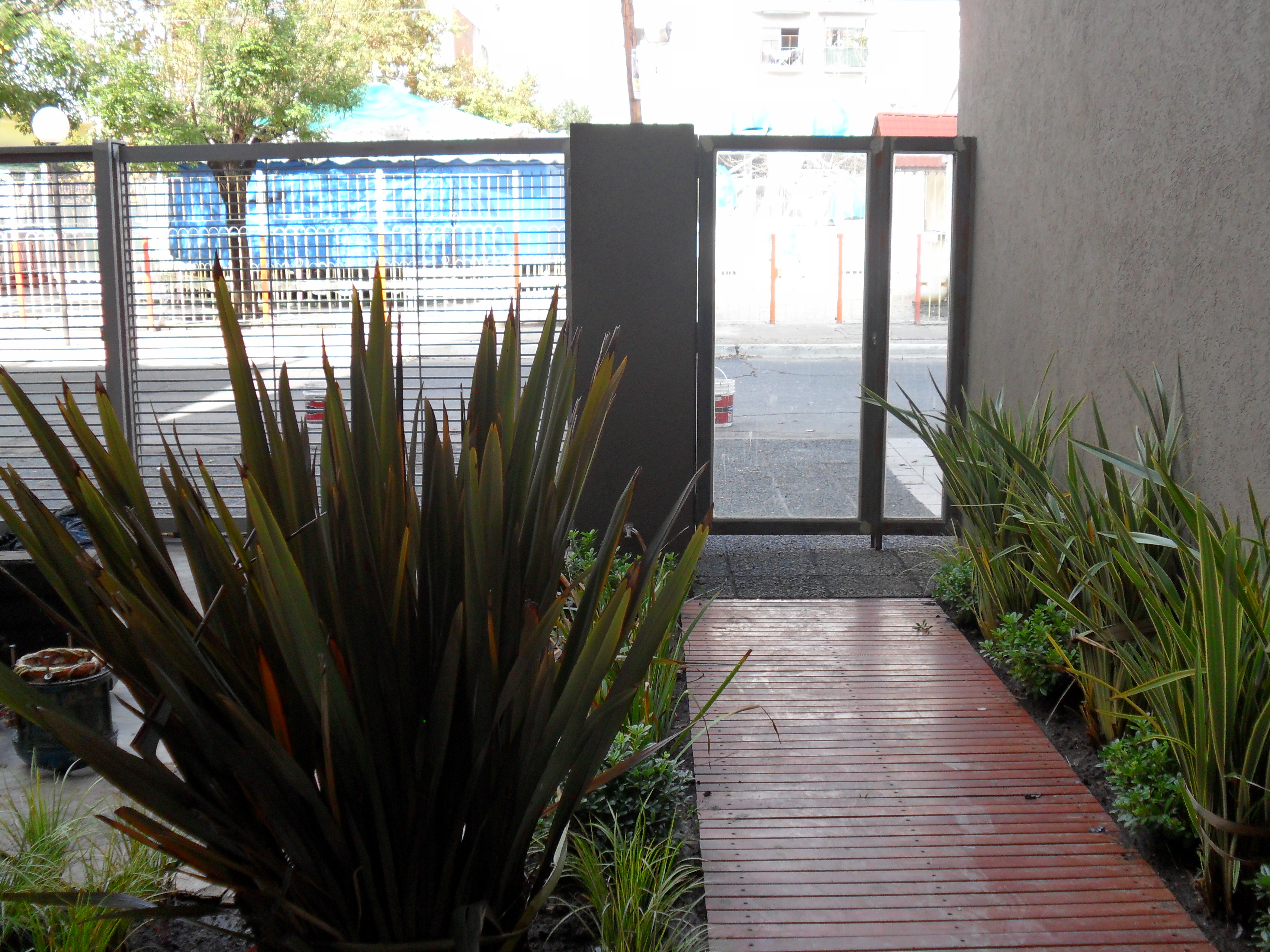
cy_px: 509
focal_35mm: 41
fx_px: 1504
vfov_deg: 35.1
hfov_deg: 45.8
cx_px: 642
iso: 80
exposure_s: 1/125
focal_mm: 6.3
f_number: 3
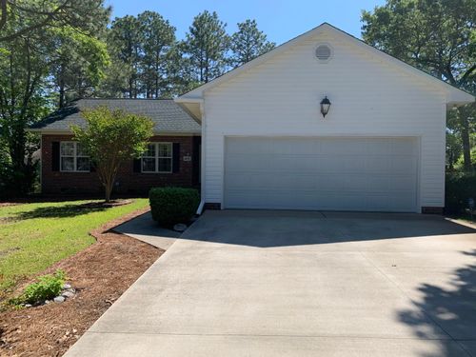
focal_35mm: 26
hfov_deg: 67.3
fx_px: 358
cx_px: 238
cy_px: 178
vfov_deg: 53.1
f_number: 1.8
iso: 25
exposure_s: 1/2114
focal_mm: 4.25
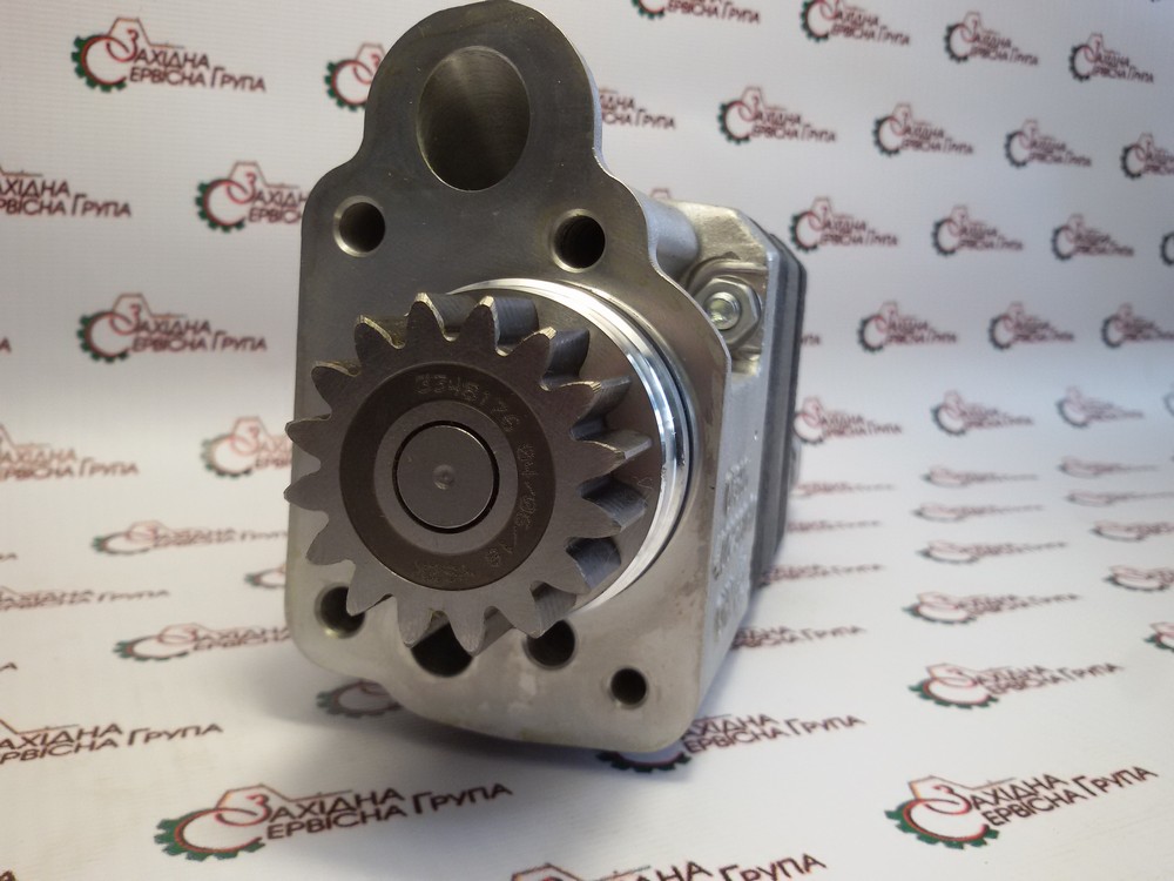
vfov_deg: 45.4
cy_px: 440
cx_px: 587
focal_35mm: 31
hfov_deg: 58.4
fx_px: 1051
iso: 50
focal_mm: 2.93
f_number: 2.4
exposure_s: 1/100
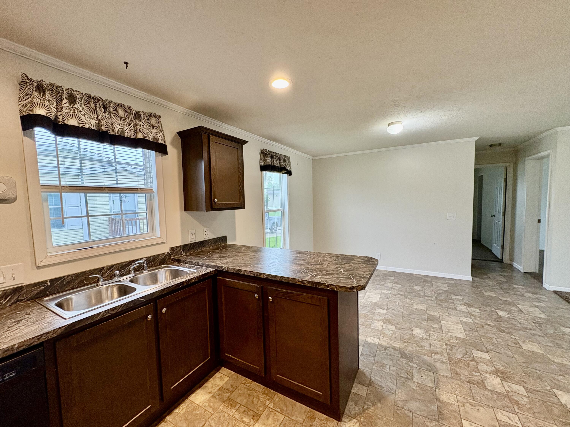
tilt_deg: -2.9
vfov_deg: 85.7
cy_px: 214
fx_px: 231
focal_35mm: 14
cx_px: 285
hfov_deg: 102.1
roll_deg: +1.6
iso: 250
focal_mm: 2.22
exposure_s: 1/60
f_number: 2.2
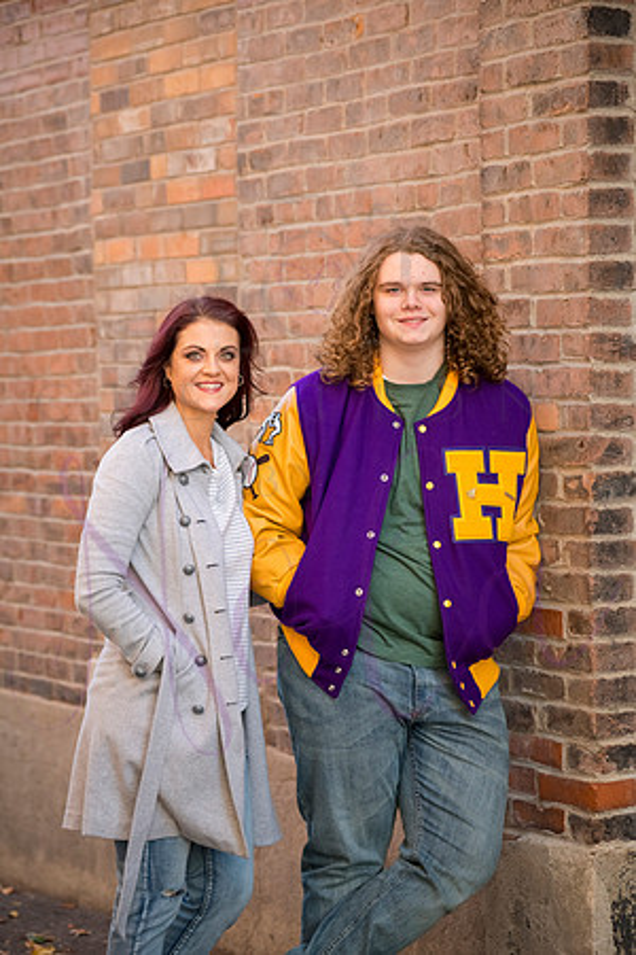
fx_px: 2968
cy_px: 478
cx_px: 318
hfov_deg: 12.2
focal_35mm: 112
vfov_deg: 18.3
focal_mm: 112
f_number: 5
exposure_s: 1/400
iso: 640
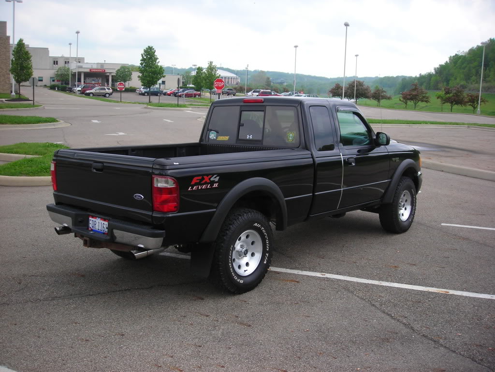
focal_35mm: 38
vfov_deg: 37.7
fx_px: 543
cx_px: 248
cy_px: 186
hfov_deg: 49.0
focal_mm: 6.3
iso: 50
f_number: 3.2
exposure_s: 1/254
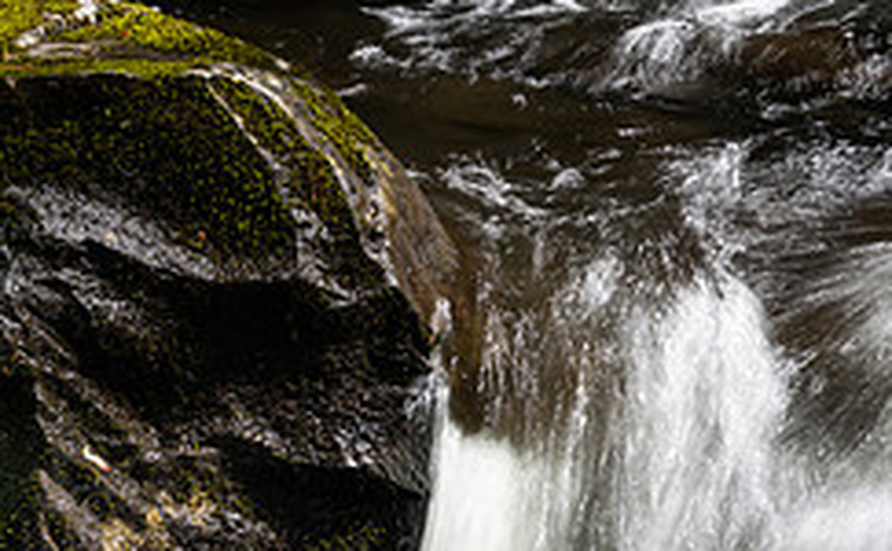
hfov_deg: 3.7
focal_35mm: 567
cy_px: 628
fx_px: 13736
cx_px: 272
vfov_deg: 2.3
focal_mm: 190
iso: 64
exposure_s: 1/8
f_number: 11
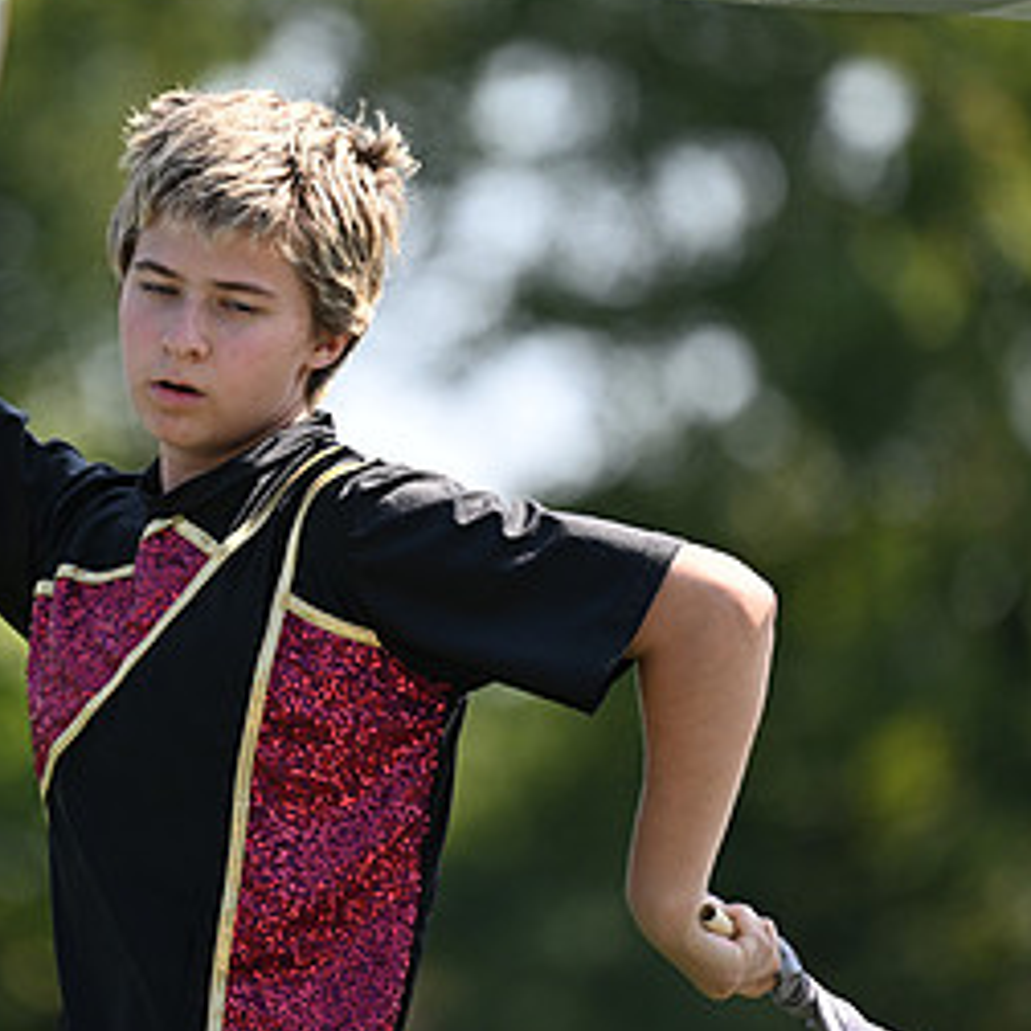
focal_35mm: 392
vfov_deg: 4.5
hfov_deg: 4.5
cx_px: 356
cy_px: 501
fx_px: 13209
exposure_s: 1/2000
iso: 280
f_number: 2.8
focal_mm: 200
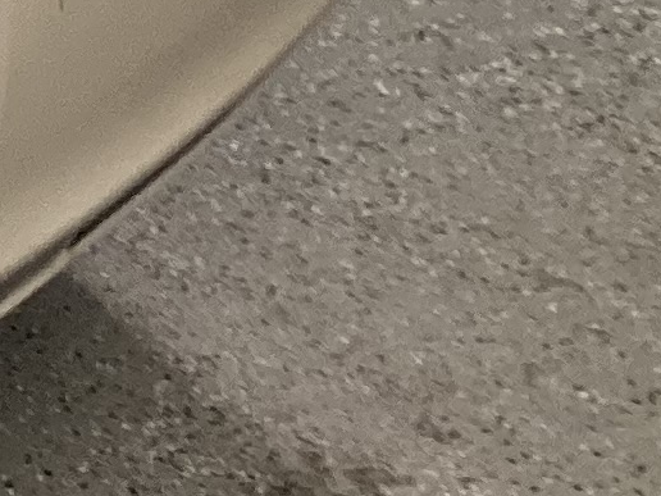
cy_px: -641
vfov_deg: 7.2
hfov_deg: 8.5
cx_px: -1313
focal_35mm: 196
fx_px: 3743
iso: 100
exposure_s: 1/50
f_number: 2.4
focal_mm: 3.3
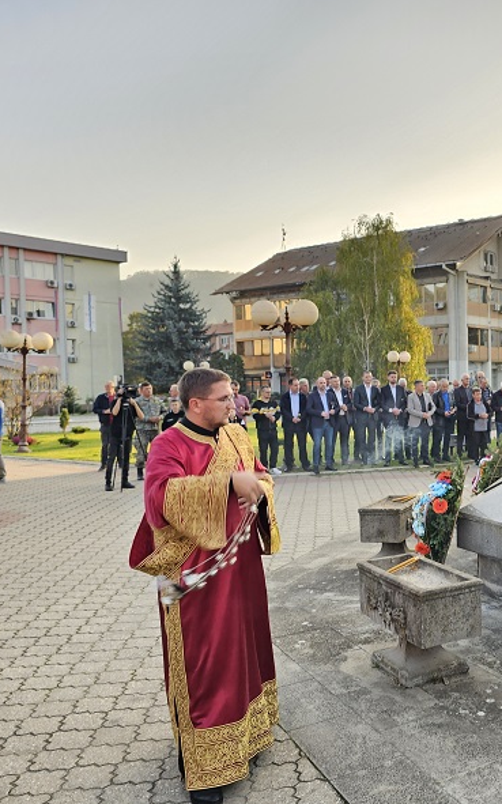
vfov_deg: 58.2
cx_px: 467
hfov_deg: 35.6
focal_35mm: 33
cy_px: 404
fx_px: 723
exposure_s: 1/120
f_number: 1.7
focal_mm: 6.3
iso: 25
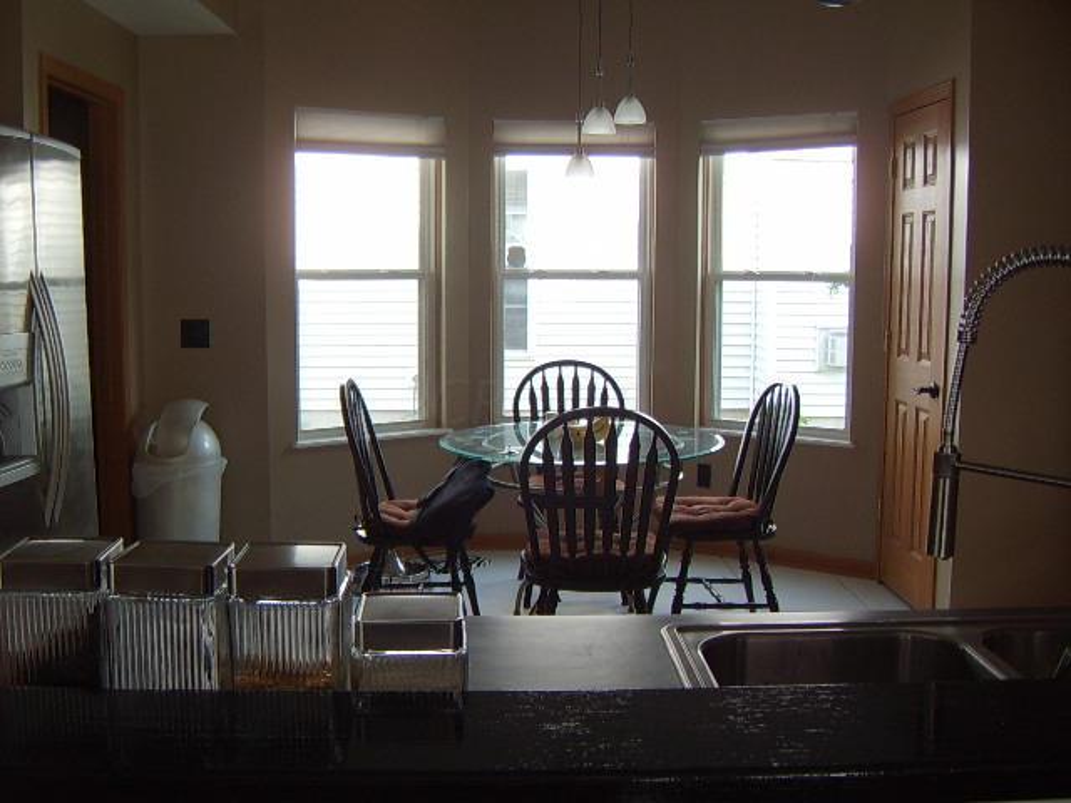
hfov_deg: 58.4
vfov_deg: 45.4
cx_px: 536
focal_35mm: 31
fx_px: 959
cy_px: 402
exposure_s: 1/71
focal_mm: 8.13
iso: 100
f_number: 2.7
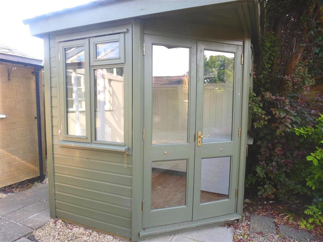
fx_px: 224
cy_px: 121
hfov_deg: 71.6
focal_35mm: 24
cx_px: 162
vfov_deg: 56.8
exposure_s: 1/80
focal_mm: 4.3
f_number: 3.3
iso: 100
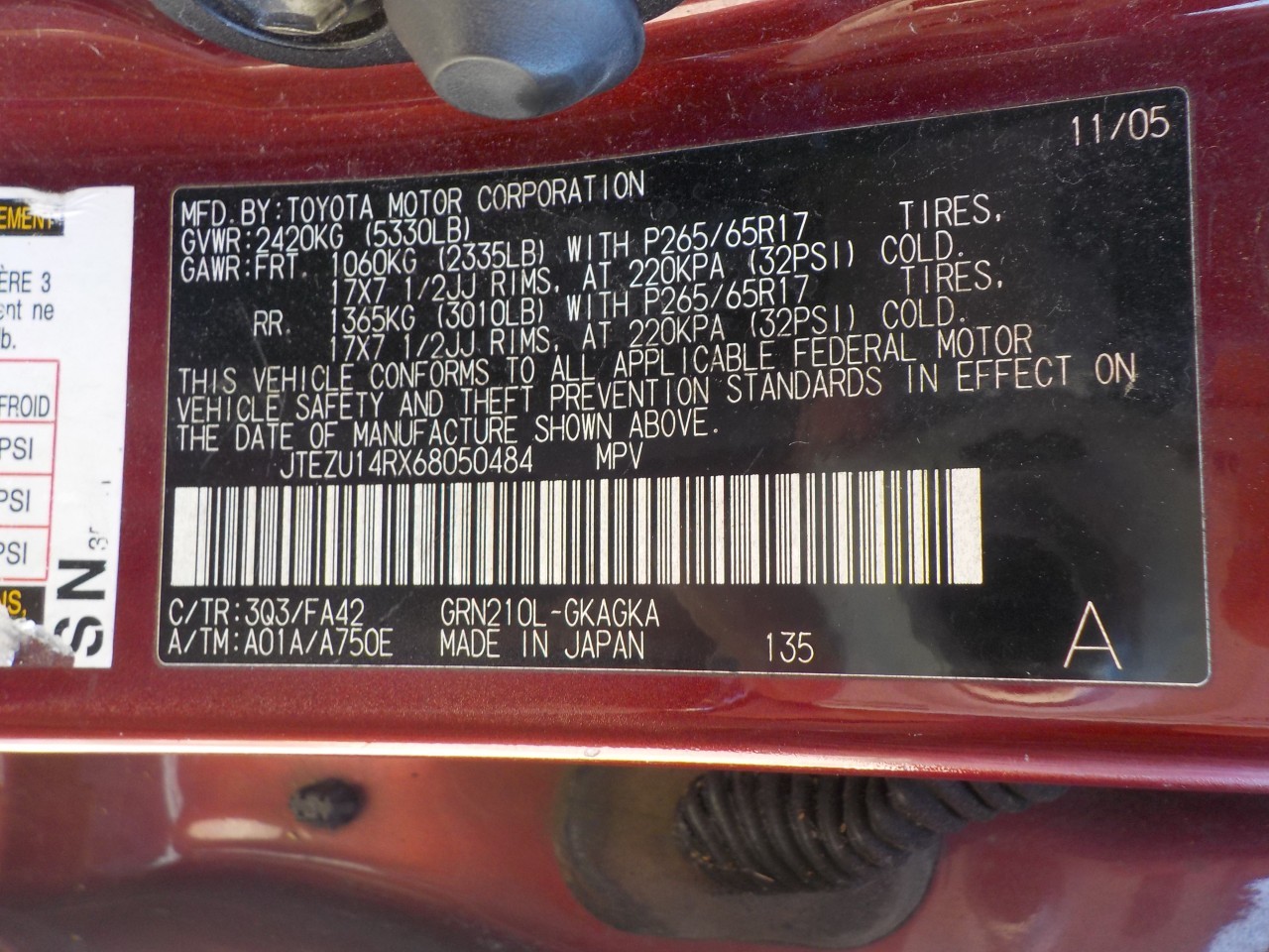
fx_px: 1100
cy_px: 476
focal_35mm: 30
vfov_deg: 46.8
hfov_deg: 60.0
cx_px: 634
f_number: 3.3
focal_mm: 4.1
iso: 125
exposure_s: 1/50
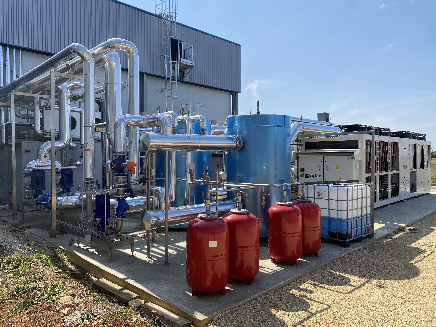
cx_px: 218
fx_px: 327
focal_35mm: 26
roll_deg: +0.5
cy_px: 164
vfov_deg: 53.1
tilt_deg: +0.7
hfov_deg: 67.3
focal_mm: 4.25
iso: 32
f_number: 1.8
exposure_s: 1/2755
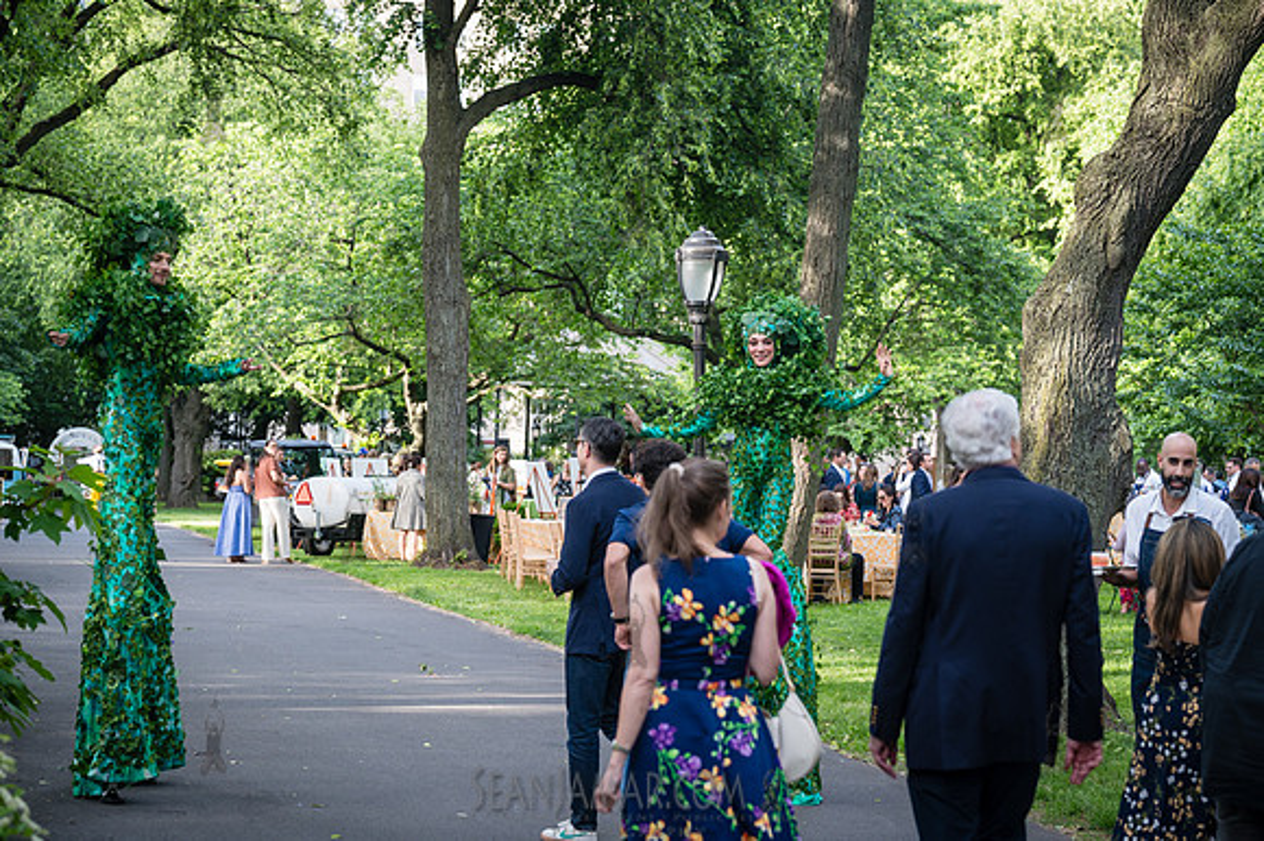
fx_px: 2491
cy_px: 420
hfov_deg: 28.5
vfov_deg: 19.2
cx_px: 632
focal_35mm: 71
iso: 800
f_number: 4
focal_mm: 71
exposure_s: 1/320
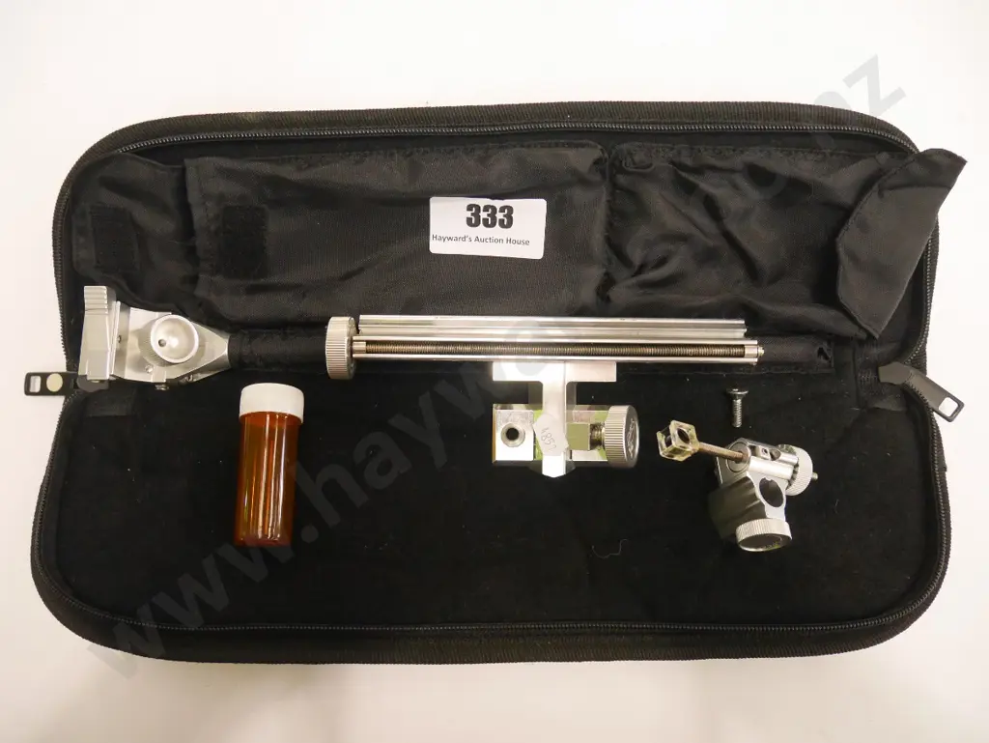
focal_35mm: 26
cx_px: 494
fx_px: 743
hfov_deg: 67.3
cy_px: 372
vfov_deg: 53.1
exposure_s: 1/160
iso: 3200
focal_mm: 13
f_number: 3.7
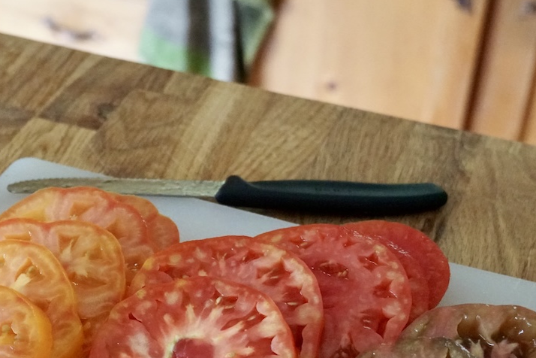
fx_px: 1280
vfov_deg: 15.8
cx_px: 182
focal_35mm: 86
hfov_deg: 23.5
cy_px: 294
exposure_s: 1/160
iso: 6400
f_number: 4.5
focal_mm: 32
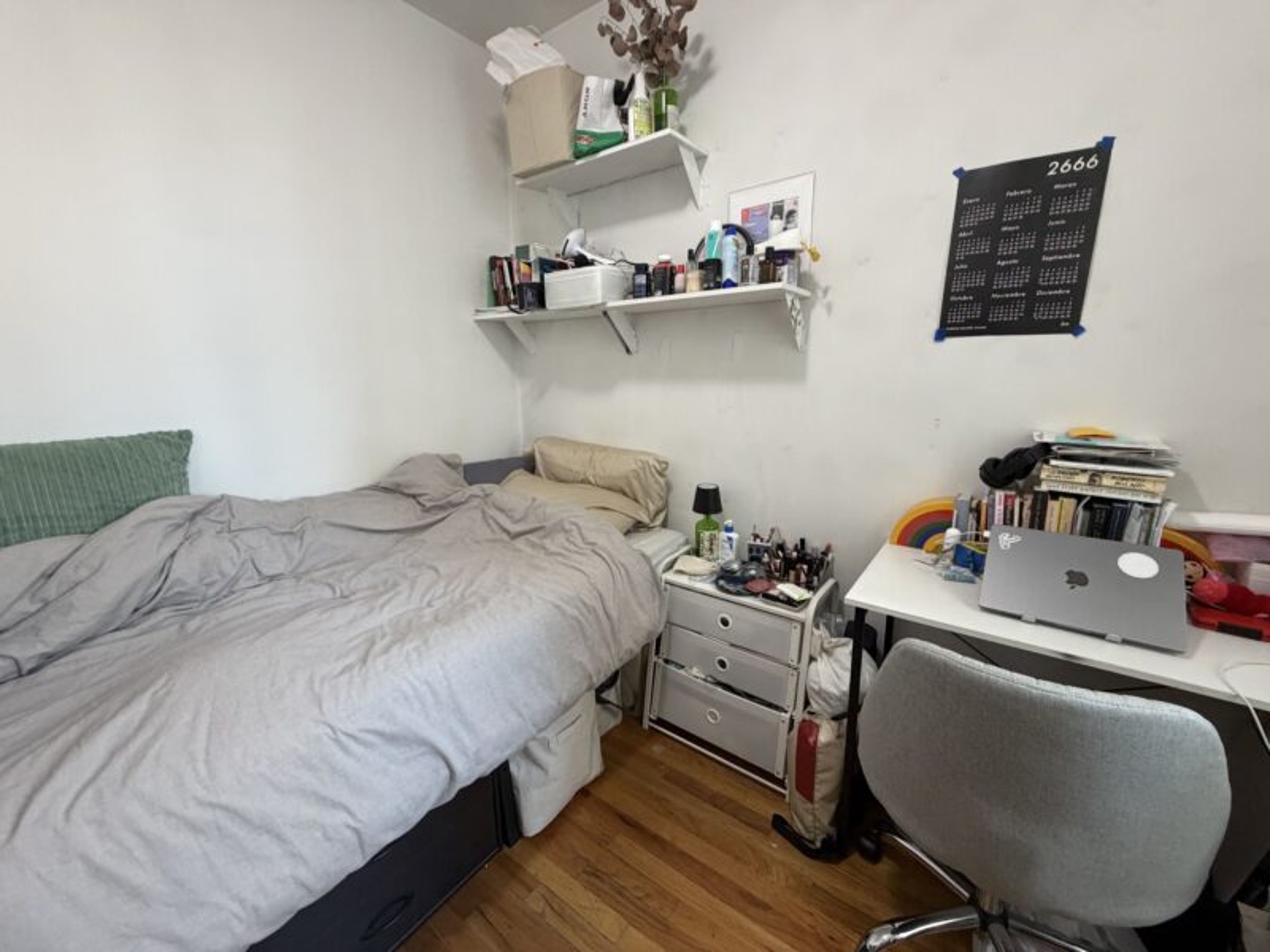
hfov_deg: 102.1
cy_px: 476
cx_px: 635
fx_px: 514
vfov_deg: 85.7
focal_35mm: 14
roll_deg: +0.6
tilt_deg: -12.0
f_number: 2.2
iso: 320
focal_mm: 2.22
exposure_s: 1/60
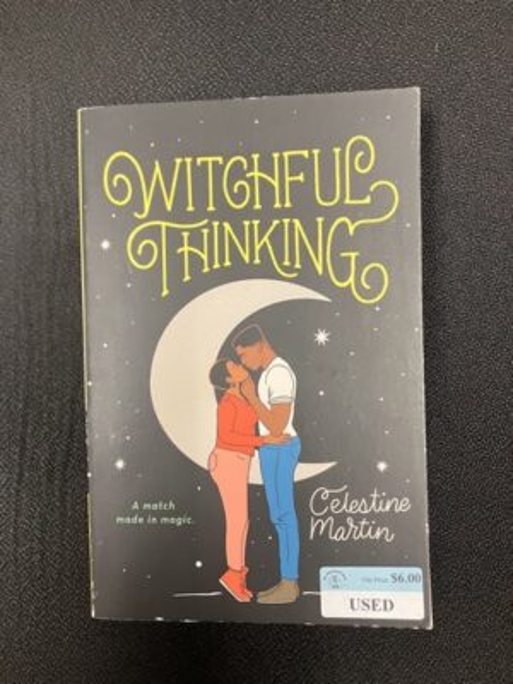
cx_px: 256
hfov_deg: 49.7
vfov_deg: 63.4
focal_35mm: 28
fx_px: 553
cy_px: 342
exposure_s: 1/60
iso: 200
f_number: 1.8
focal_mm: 3.99
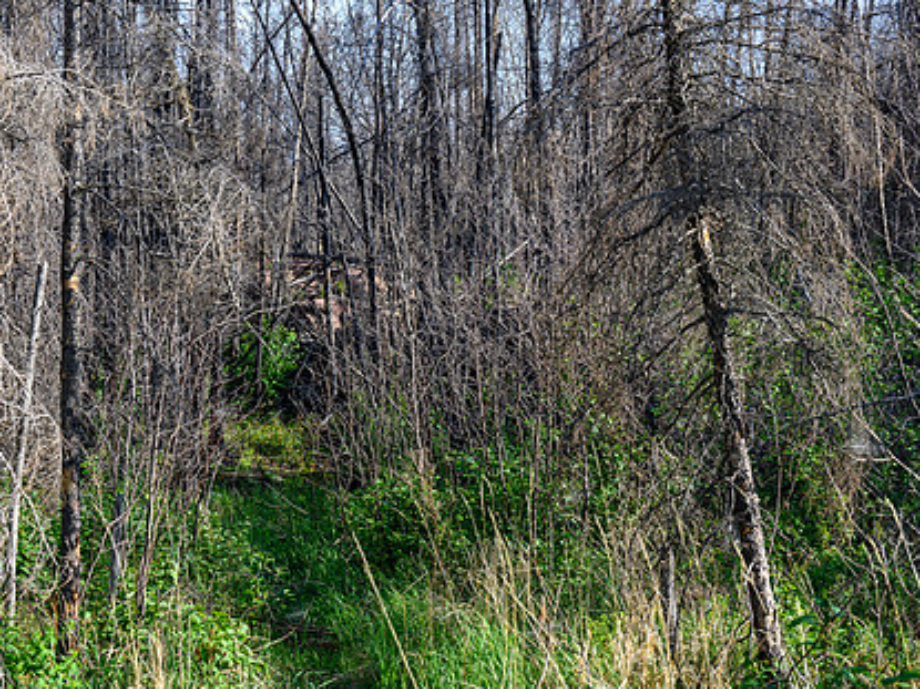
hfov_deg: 25.0
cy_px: 364
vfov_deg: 18.9
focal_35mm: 78
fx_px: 2072
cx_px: 366
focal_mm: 58
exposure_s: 1/125
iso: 280
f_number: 8
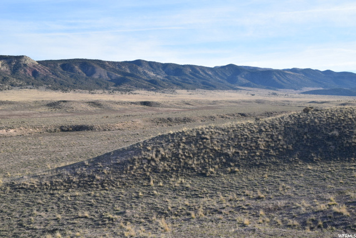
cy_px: 119
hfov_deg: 49.5
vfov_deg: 34.2
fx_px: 386
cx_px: 178
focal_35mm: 39
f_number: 10
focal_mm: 26
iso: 400
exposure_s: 1/320
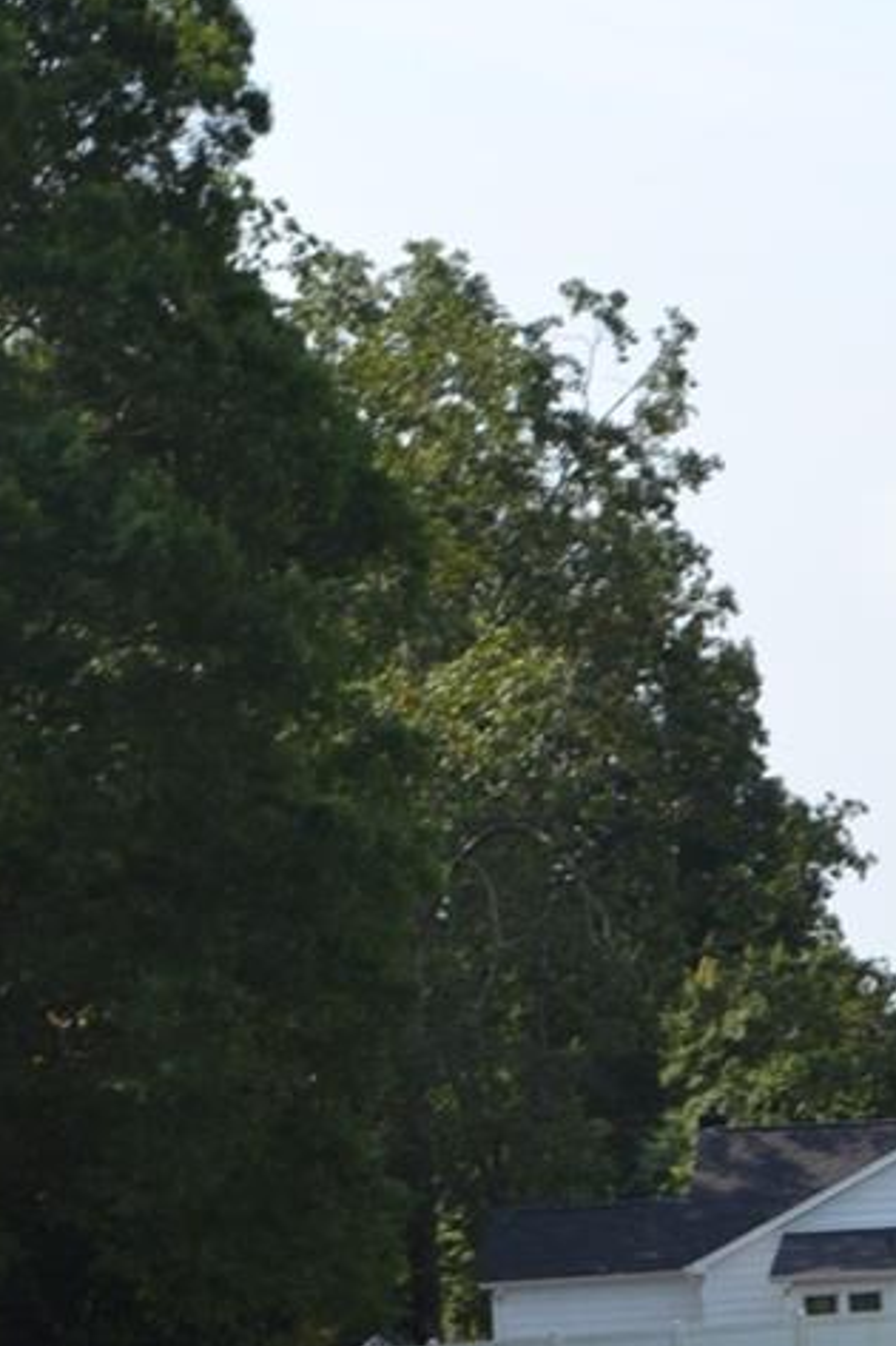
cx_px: 839
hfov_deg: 7.0
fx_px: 7285
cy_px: 1118
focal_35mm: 195
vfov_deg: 10.5
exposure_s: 1/200
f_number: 8
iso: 100
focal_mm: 40
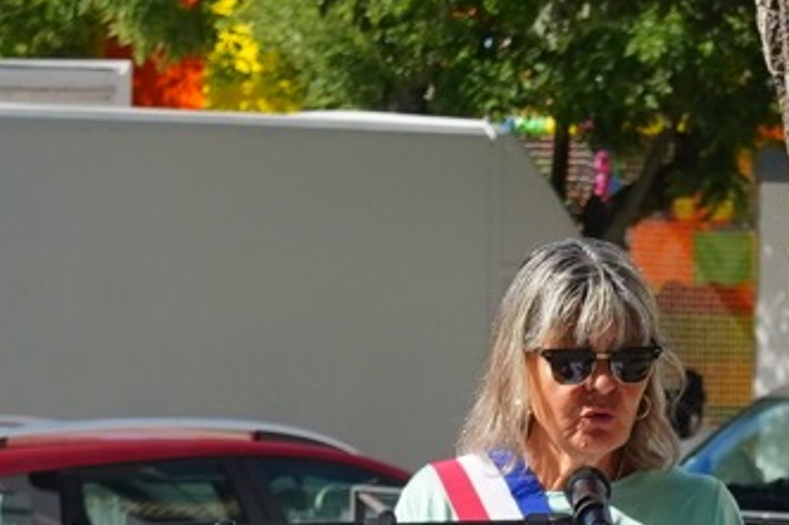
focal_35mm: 405
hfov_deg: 5.1
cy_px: 923
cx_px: 813
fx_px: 8871
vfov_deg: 3.4
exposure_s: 1/1600
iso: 800
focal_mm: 70
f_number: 8
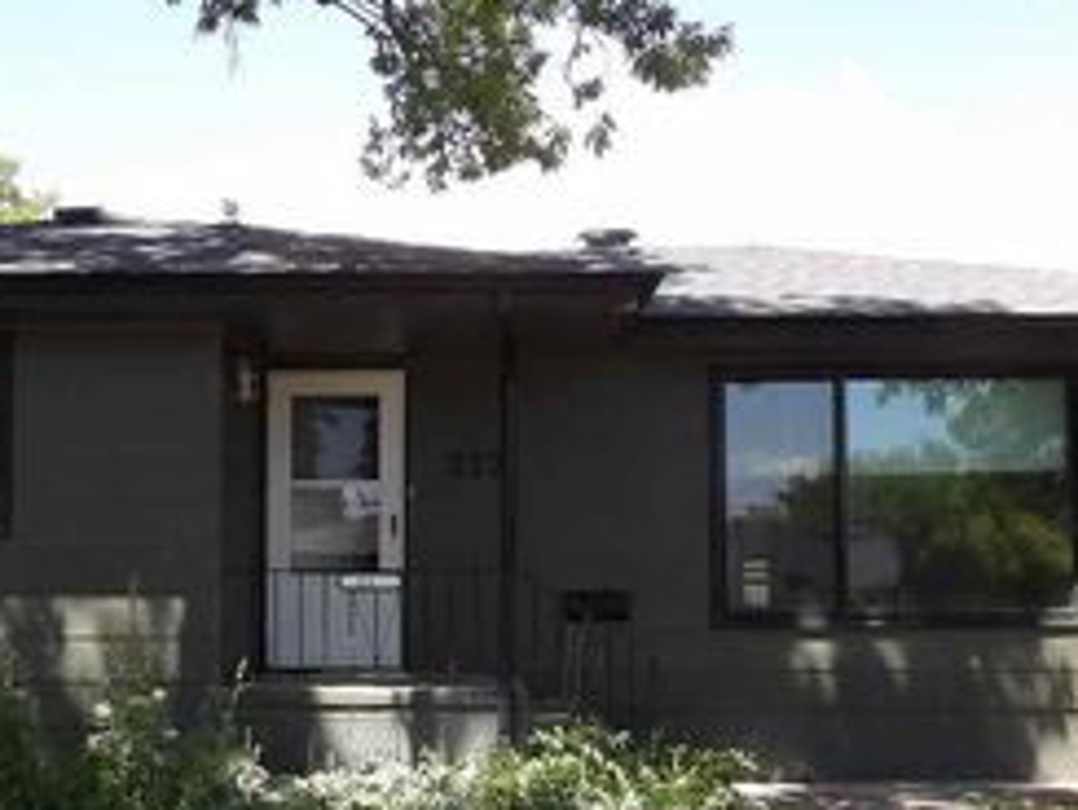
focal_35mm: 49
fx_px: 1527
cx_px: 436
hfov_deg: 38.7
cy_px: 566
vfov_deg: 29.4
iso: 100
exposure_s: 1/395
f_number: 3.2
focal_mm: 4.3
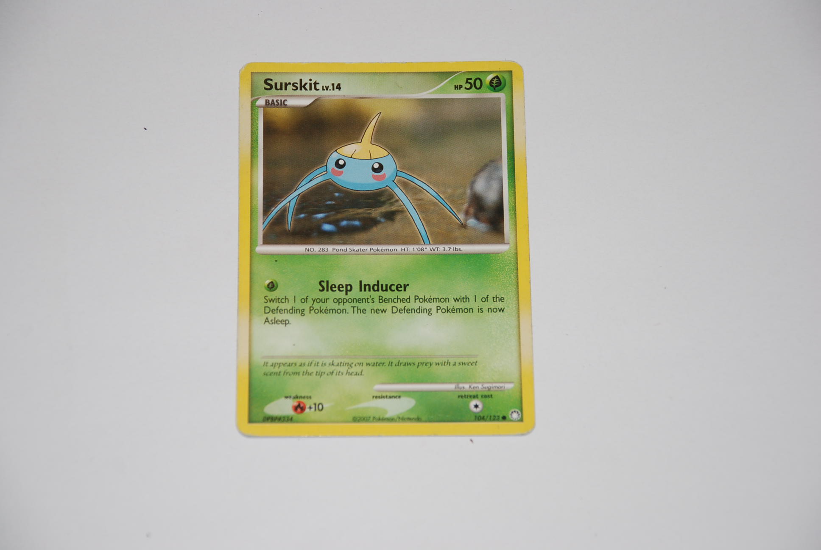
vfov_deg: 10.8
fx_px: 2911
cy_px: 275
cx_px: 410
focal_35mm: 128
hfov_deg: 16.1
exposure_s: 1/60
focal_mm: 85
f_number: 5.6
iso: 200
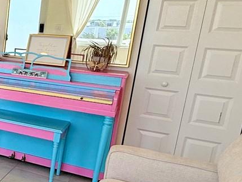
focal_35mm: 52
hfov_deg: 26.3
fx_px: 363
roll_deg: -1.1
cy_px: 92
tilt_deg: -11.1
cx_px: -125
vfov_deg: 28.0
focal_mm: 2.22
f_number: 2.2
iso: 64
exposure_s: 1/293
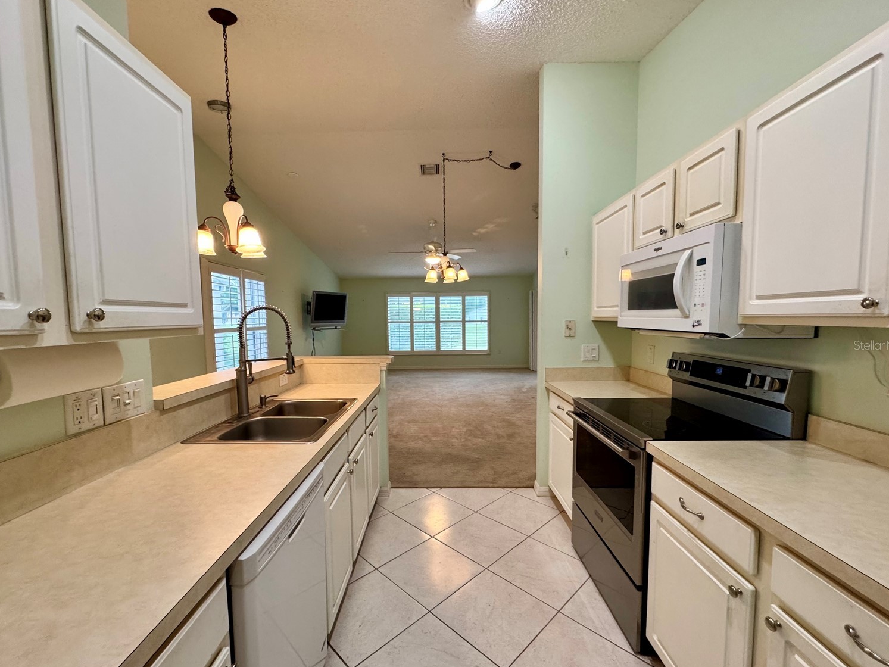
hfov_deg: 98.1
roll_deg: +1.6
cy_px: 345
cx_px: 433
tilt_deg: -4.8
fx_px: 385
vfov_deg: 81.7
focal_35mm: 15
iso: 250
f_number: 2.2
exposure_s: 1/120
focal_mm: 2.22
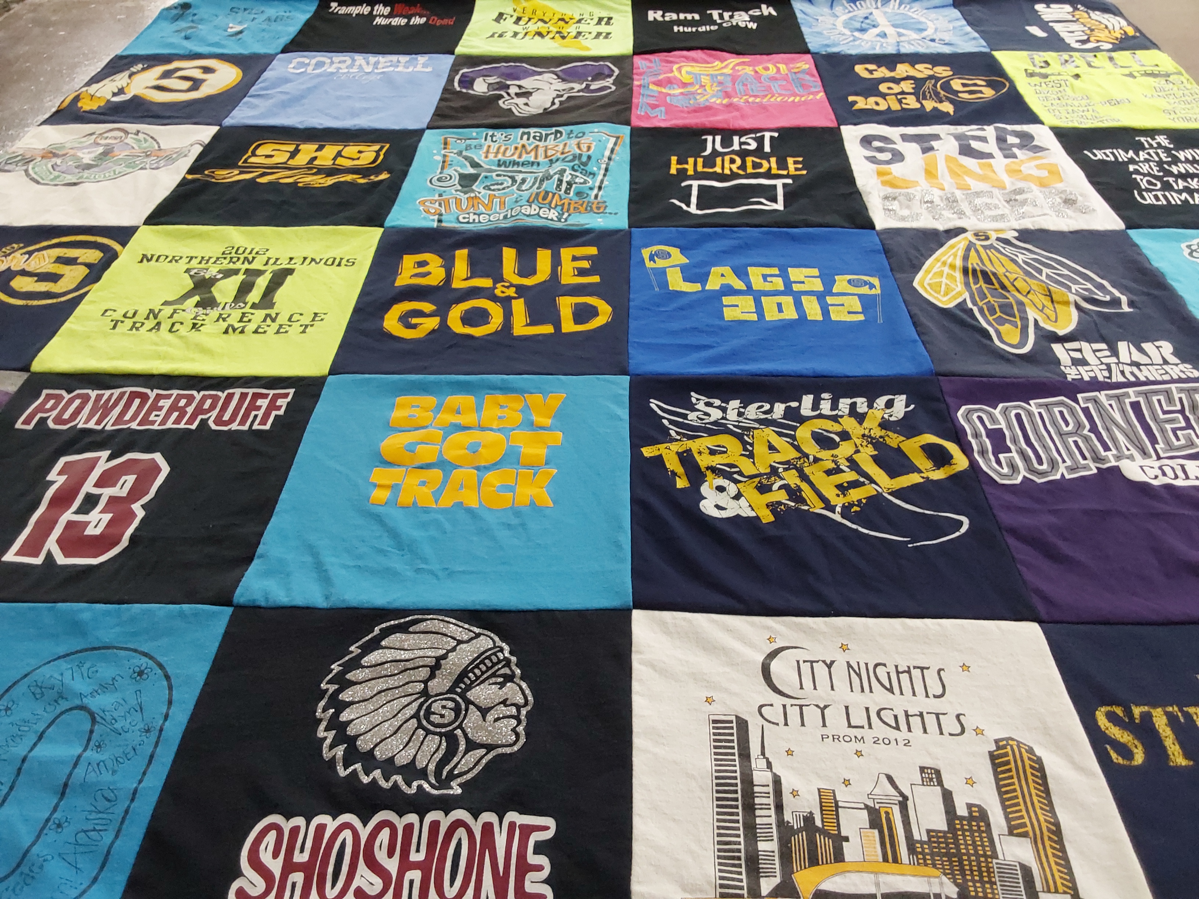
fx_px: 970
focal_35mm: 28
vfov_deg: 49.7
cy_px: 450
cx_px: 600
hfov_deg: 63.4
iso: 160
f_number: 1.9
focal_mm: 2.91
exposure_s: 1/60
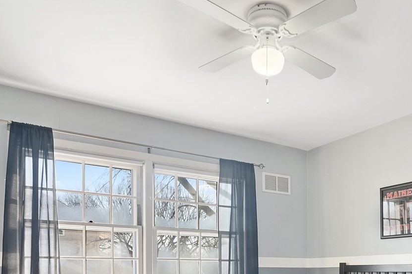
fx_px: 400
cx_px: 302
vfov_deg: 34.8
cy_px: 266
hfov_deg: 52.4
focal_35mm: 35
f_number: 8
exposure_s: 1/3
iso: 200
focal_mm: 12
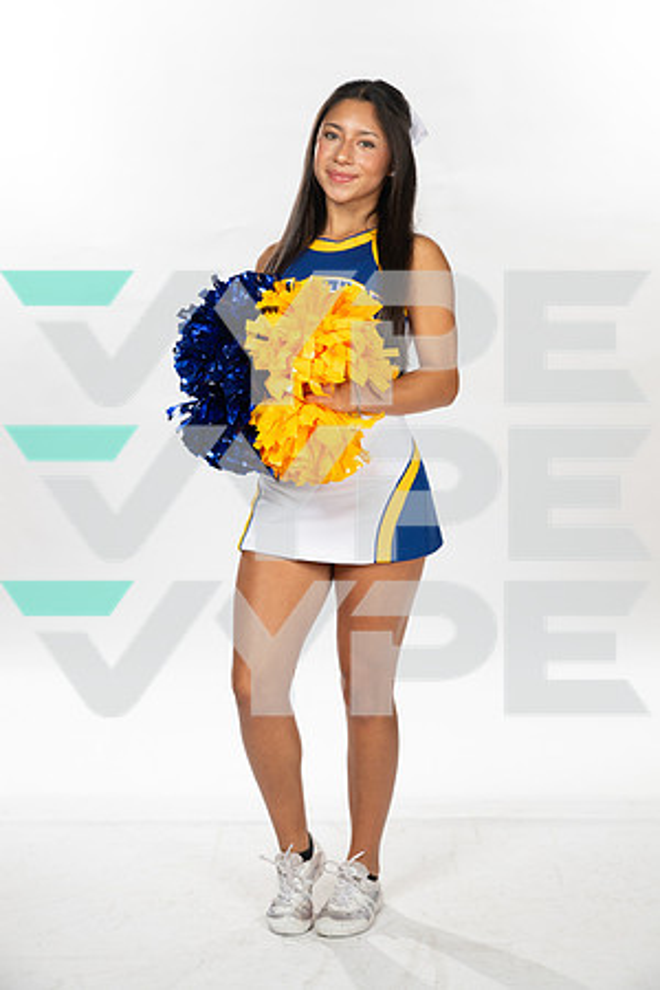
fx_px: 1705
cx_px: 330
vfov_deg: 32.4
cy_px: 495
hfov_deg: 21.9
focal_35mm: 62
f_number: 7.1
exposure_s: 1/320
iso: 800
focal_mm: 62
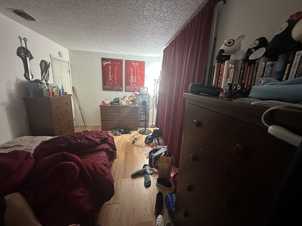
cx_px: 151
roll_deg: -3.7
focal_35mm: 14
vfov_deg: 85.7
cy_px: 113
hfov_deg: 102.1
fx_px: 122
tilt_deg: -12.9
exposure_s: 1/60
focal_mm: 2.22
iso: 800
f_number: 2.2
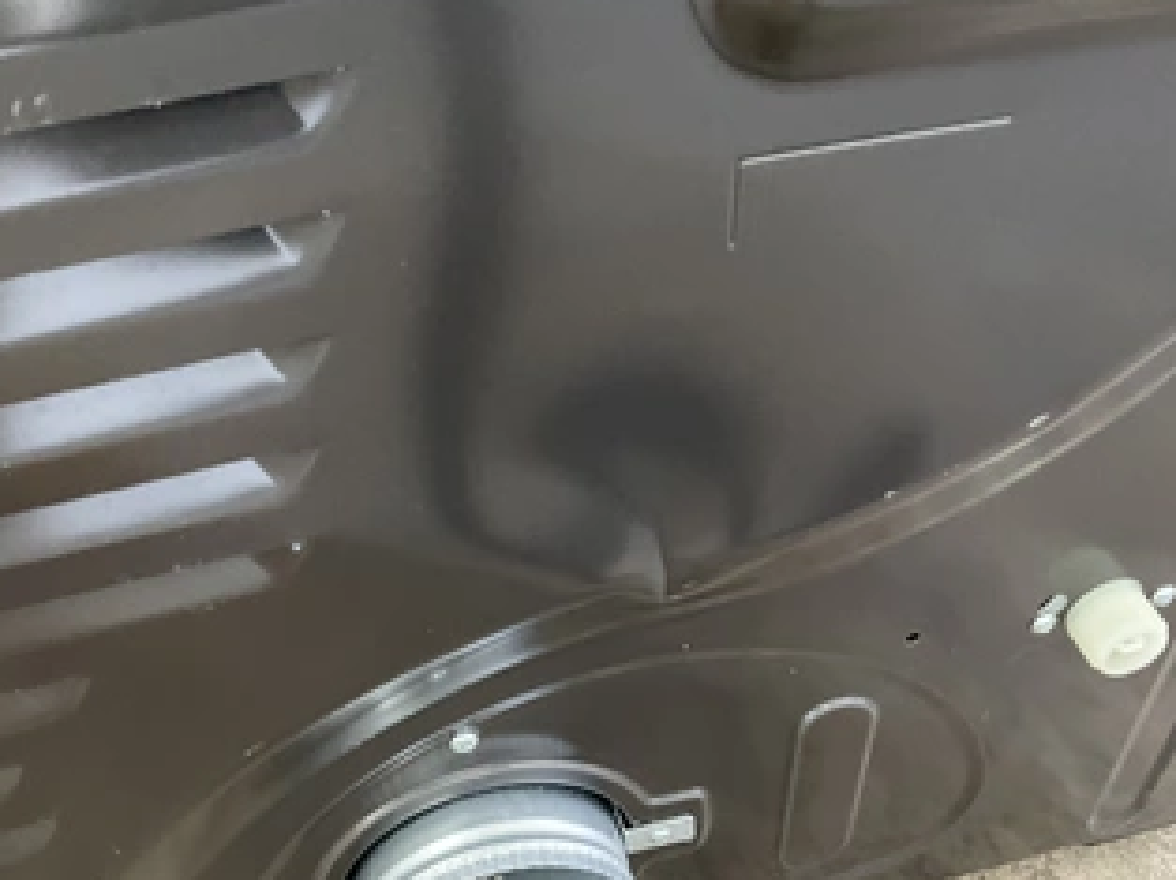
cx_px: 524
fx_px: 1256
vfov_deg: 38.5
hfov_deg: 50.1
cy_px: 521
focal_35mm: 37
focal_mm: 3
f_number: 1.8
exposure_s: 1/30
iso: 320
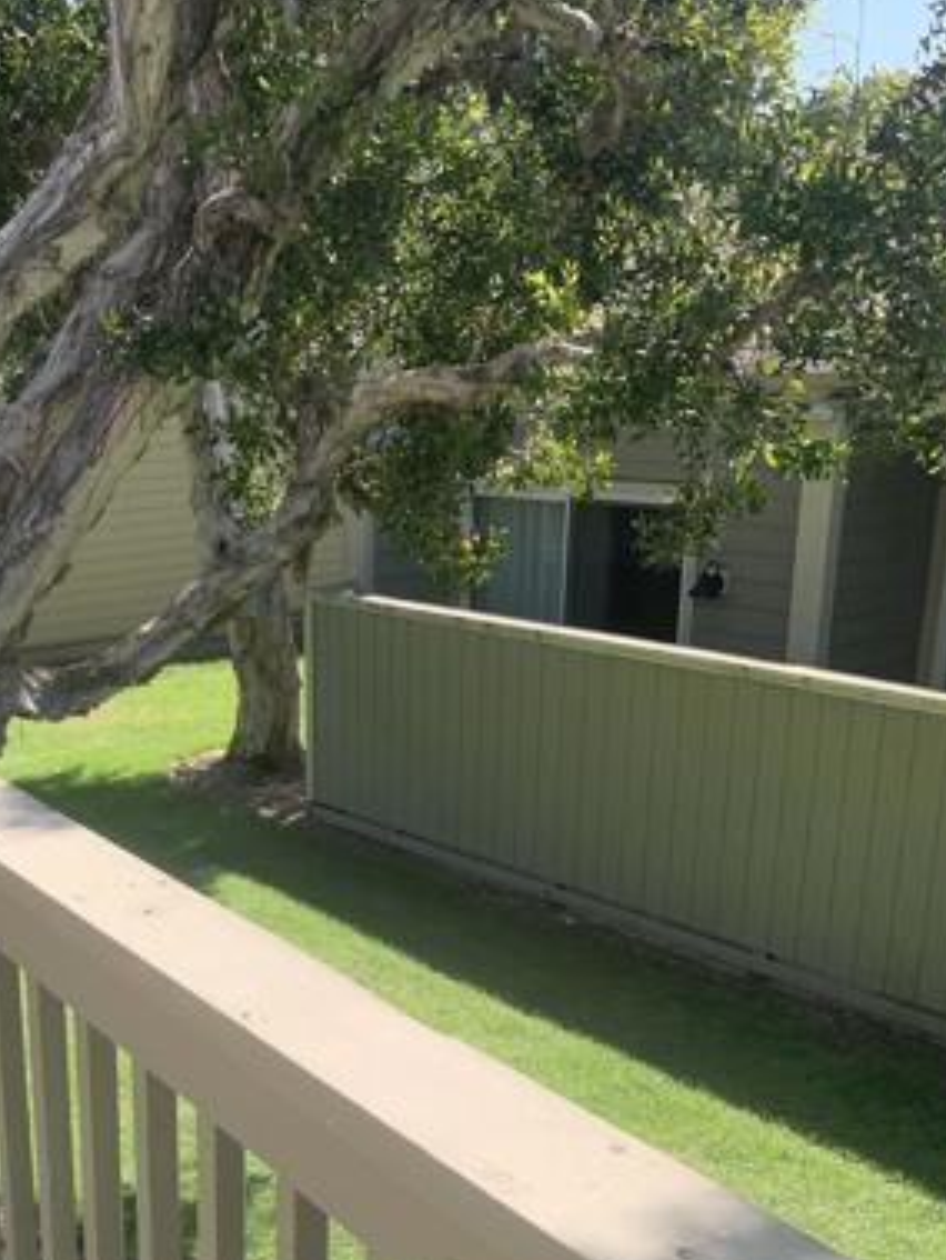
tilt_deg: -23.5
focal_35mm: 44
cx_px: 193
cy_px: 1043
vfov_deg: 40.8
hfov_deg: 32.1
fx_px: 1601
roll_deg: +2.3
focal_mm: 4.25
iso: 25
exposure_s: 1/796
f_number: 1.8
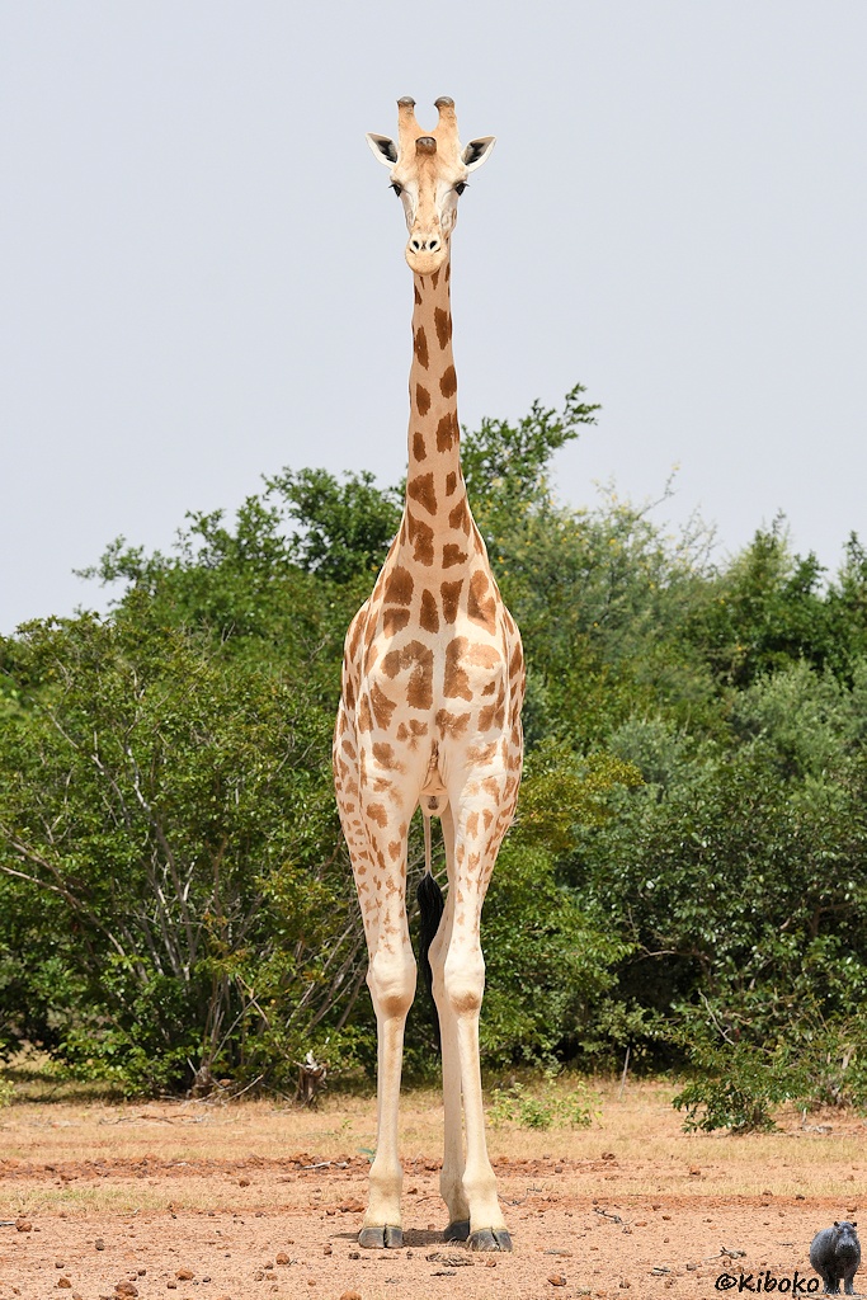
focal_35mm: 255
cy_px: 650
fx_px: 9208
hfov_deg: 5.4
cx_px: 434
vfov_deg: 8.1
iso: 160
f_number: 6.3
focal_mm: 170
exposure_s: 1/800
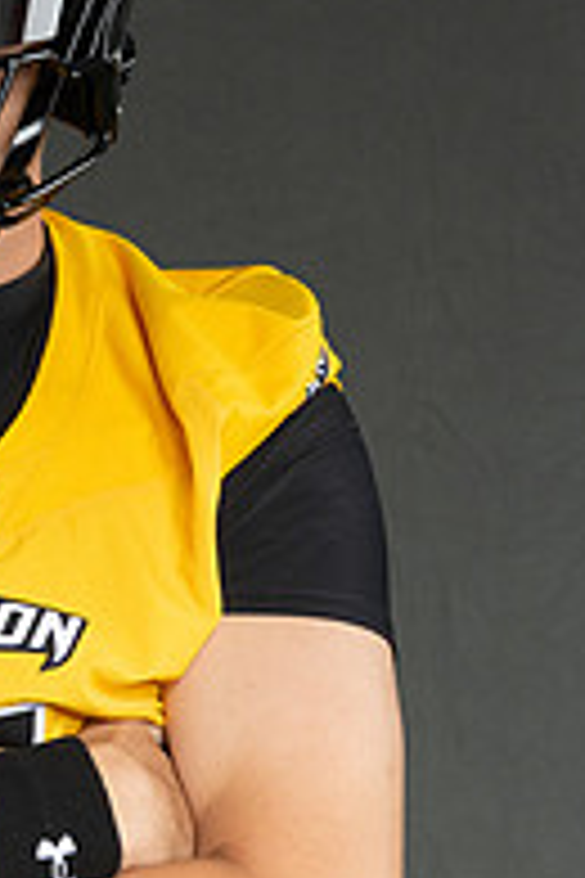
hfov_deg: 4.3
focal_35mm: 322
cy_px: 446
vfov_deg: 6.4
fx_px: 7848
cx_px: -88
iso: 200
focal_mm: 83
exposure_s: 1/200
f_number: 7.1
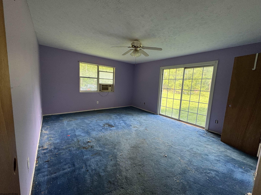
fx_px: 106
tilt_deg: -7.6
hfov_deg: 102.1
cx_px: 130
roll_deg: -2.8
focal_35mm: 14
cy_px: 98
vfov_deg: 85.7
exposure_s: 1/99
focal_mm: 2.22
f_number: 2.2
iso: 125
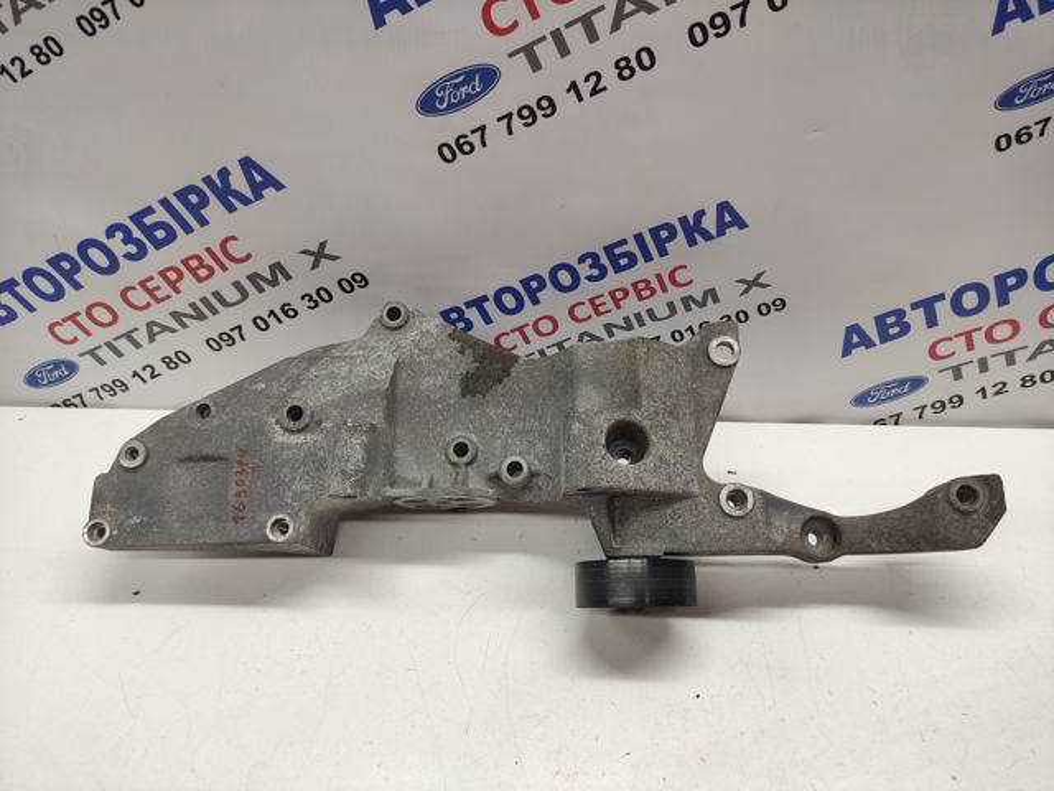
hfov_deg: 69.4
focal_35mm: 25
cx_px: 527
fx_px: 761
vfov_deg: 54.9
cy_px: 396
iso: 159
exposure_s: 1/100
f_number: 1.89
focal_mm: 5.43
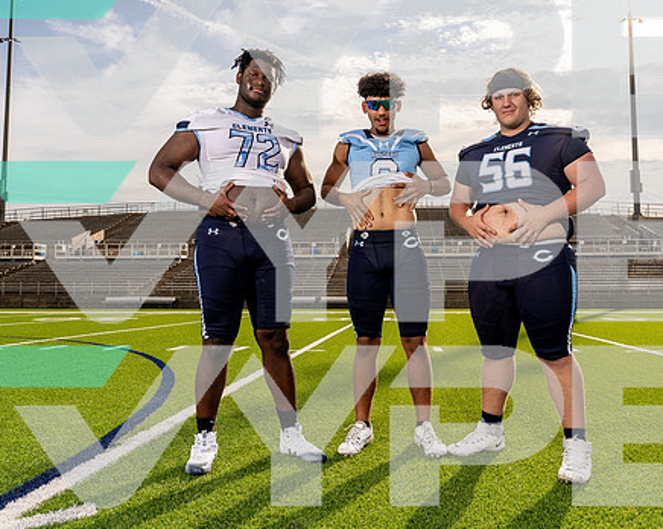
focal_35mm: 30
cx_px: 365
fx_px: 588
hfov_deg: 58.7
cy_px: 242
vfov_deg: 48.4
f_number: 11
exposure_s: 1/250
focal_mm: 24
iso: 100
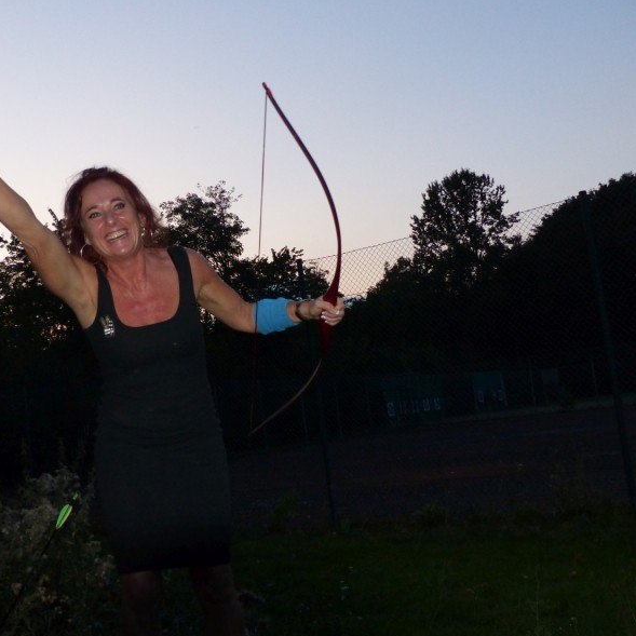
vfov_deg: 40.0
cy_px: 320
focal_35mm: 42
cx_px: 258
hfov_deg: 39.9
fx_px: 873
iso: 400
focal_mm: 6.3
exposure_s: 1/250
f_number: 2.8
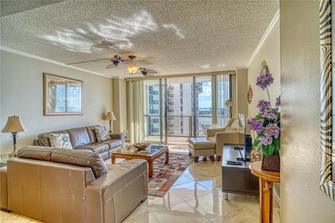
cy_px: 112
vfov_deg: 67.4
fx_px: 167
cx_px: 168
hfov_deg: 90.0
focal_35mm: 18
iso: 400
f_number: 5.6
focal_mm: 18
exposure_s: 1/200
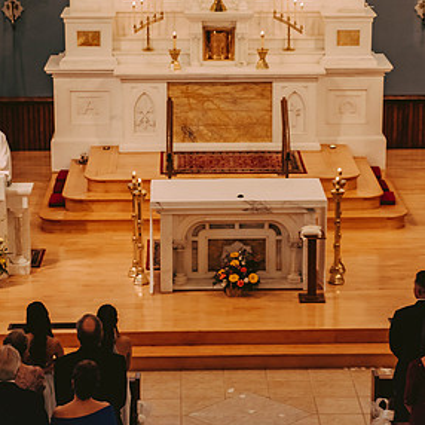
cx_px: 239
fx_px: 1486
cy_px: 169
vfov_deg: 16.3
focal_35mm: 107
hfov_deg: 16.3
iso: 800
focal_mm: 62
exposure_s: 1/100
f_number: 2.8
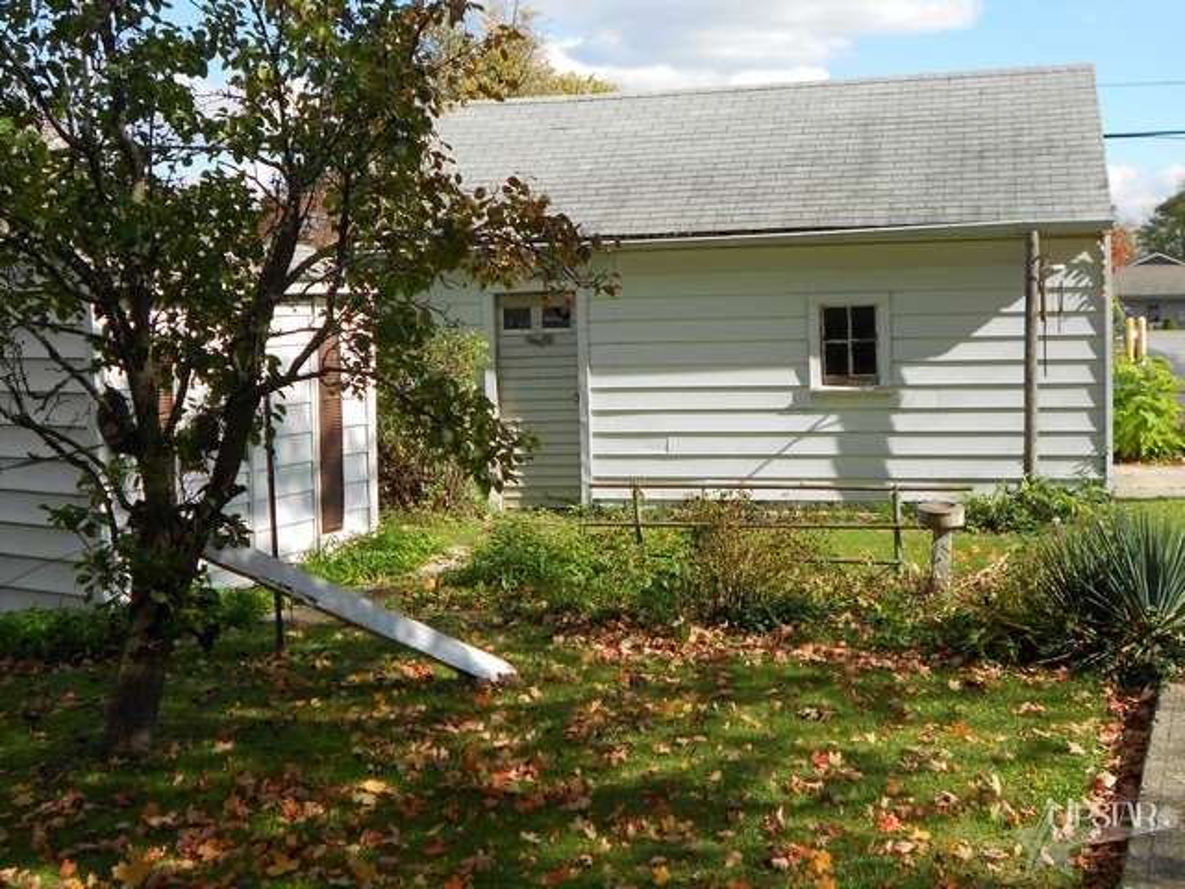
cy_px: 444
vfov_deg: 33.6
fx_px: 1472
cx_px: 592
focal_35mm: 43
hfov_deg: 43.9
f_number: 4.2
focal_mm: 7.7
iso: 80
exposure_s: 1/400
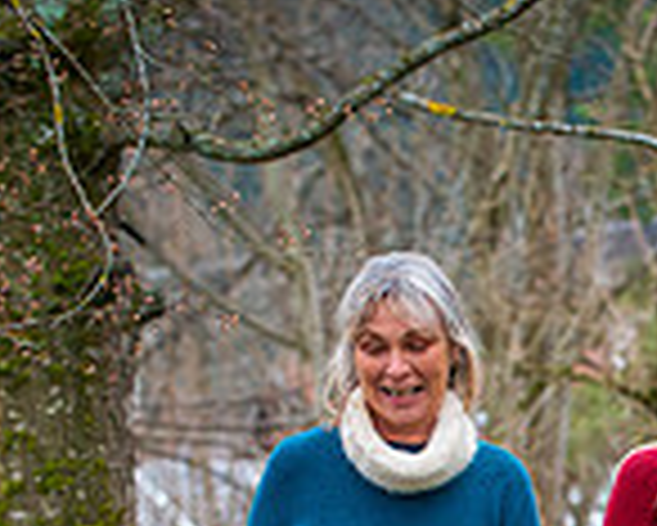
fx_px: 8406
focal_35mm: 432
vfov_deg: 3.6
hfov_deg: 4.5
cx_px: 940
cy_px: 789
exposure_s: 1/320
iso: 800
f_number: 5
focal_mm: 116
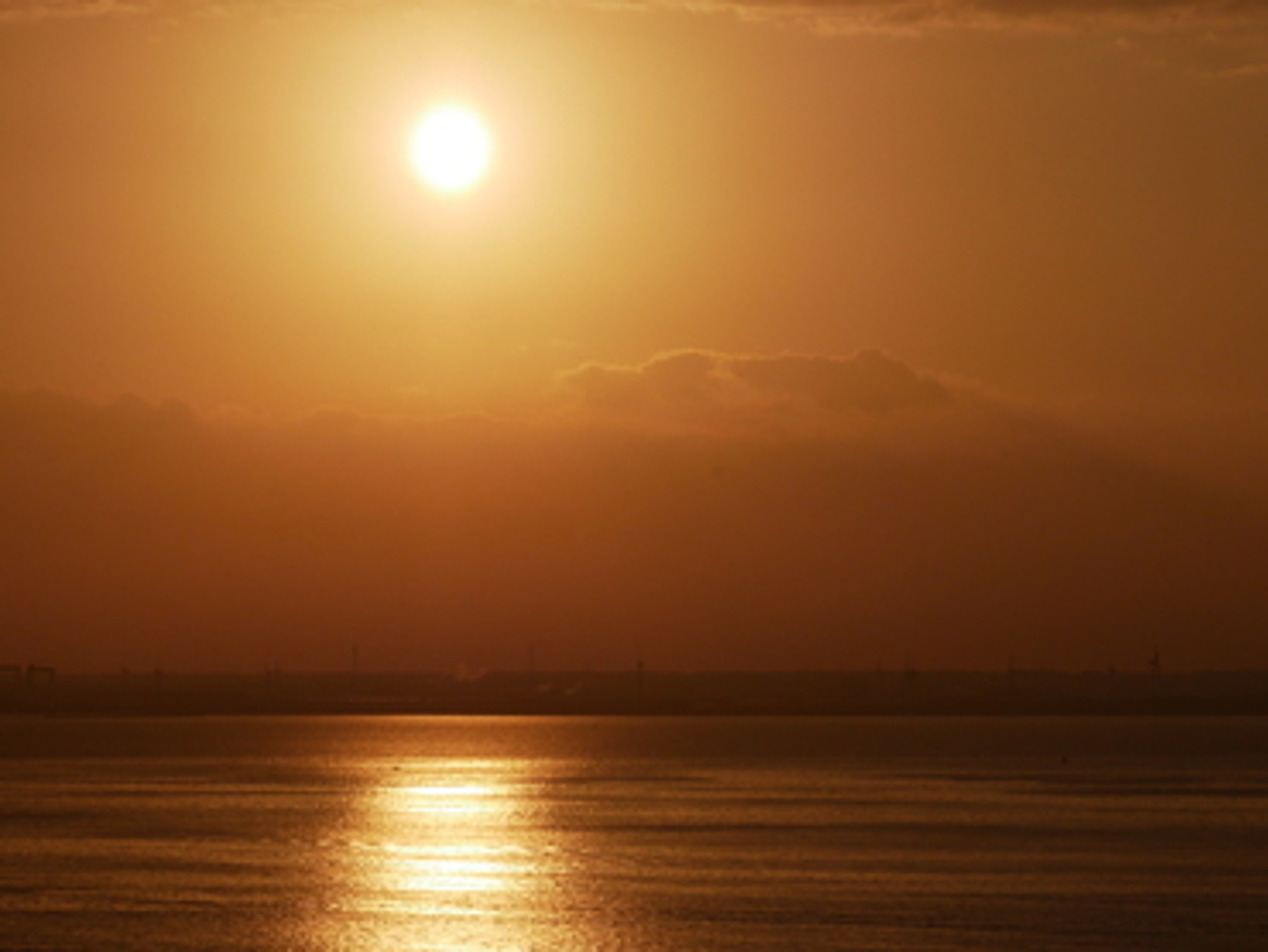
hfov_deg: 10.7
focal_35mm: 185
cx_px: 795
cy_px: 738
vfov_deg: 8.0
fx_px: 6781
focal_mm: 57
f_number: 11
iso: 200
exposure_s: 1/2000
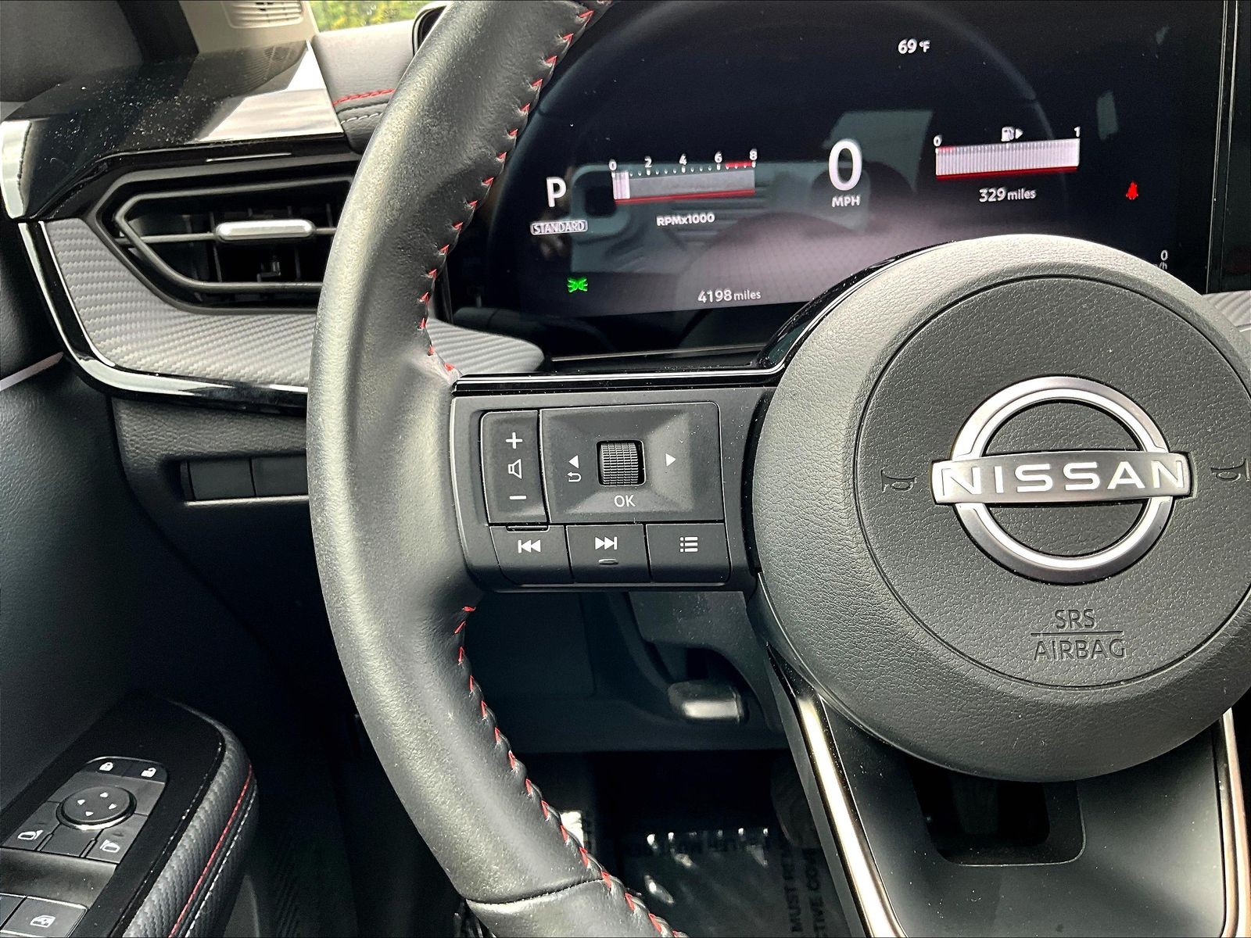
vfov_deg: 48.2
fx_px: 1048
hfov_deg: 61.7
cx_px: 626
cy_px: 469
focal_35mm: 29
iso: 64
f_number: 1.8
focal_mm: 3
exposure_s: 1/122
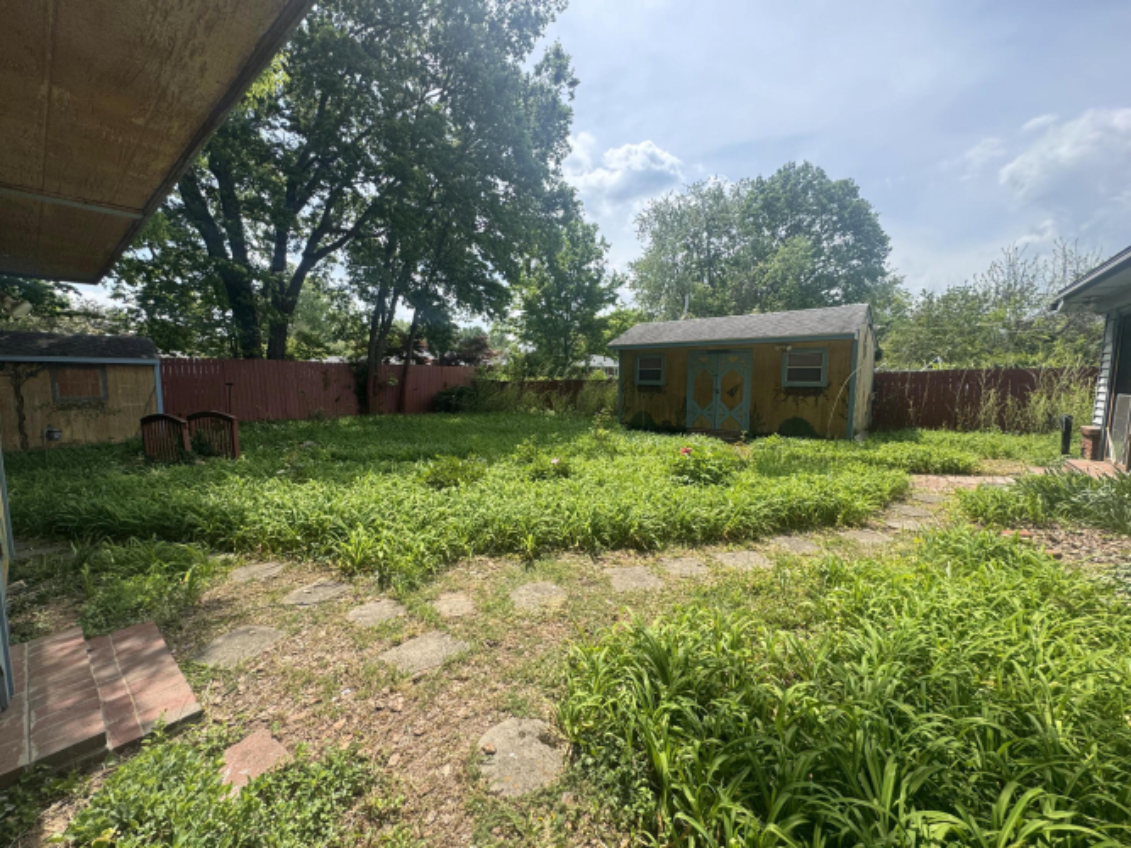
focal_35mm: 14
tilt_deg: -7.9
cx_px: 566
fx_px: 457
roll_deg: -1.4
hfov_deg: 102.1
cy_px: 424
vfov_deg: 85.7
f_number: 2.2
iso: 40
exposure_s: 1/771
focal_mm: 2.22
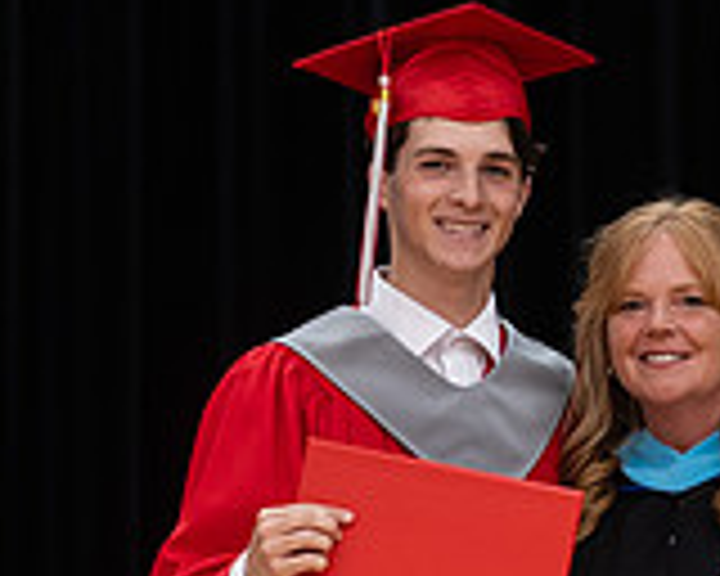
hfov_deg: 5.0
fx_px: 8161
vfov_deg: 4.0
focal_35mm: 383
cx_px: 567
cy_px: 928
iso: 1000
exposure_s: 1/200
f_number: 2.8
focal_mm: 85
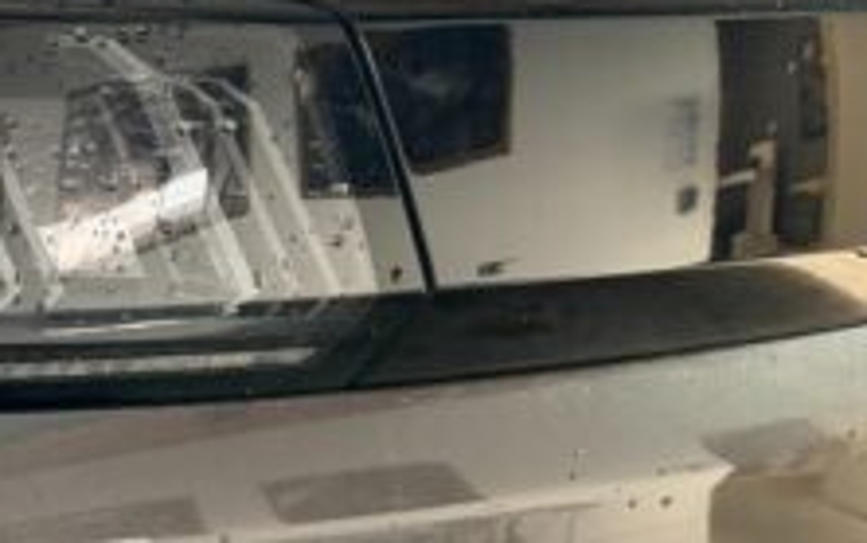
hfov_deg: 25.4
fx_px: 1678
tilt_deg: -16.5
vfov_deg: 18.3
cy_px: 357
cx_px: -230
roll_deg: -1.8
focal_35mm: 71
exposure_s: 1/60
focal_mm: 6.76
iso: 640
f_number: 1.78
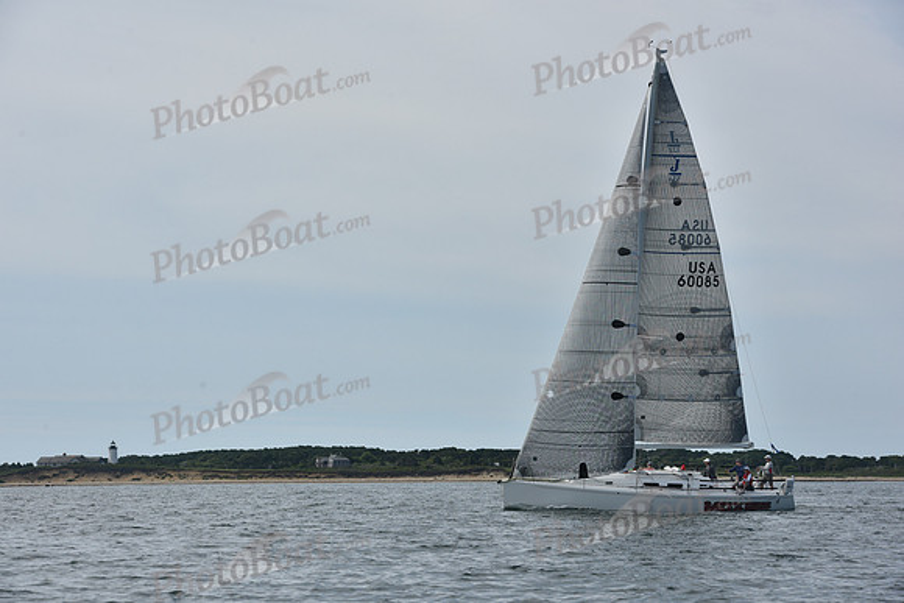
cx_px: 452
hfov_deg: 16.8
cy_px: 302
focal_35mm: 122
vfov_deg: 11.2
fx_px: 3064
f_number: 9
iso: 320
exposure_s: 1/1250
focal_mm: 122
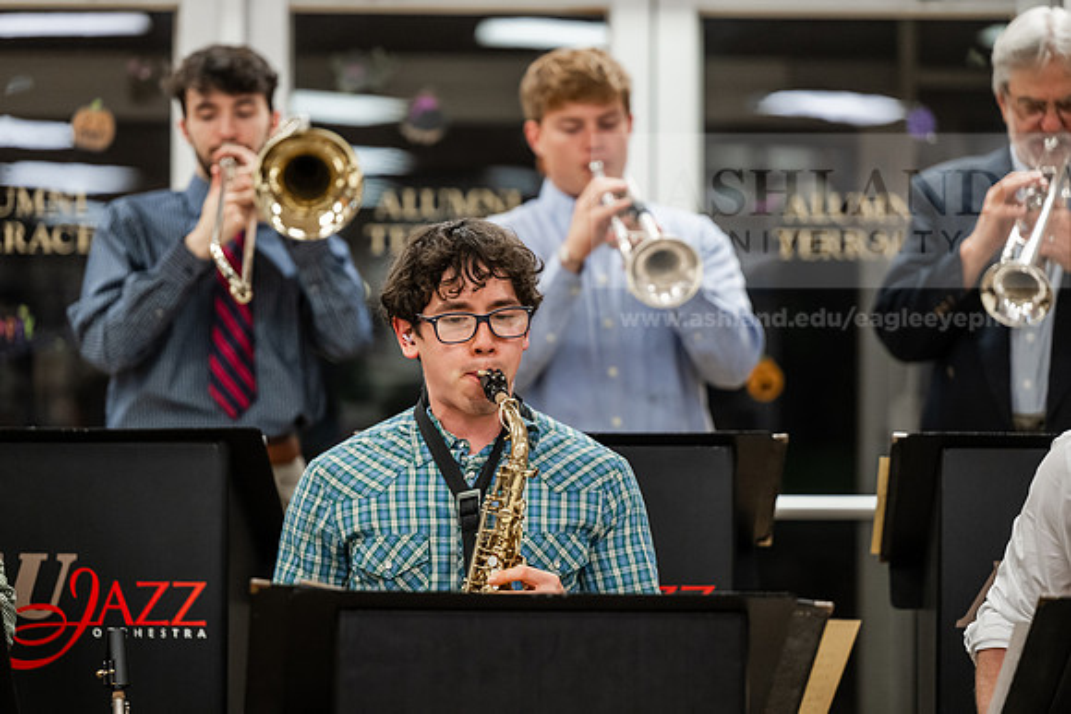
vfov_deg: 11.4
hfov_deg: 17.1
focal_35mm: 120
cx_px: 536
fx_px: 3571
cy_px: 357
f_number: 2.8
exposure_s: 1/200
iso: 2000
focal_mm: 120
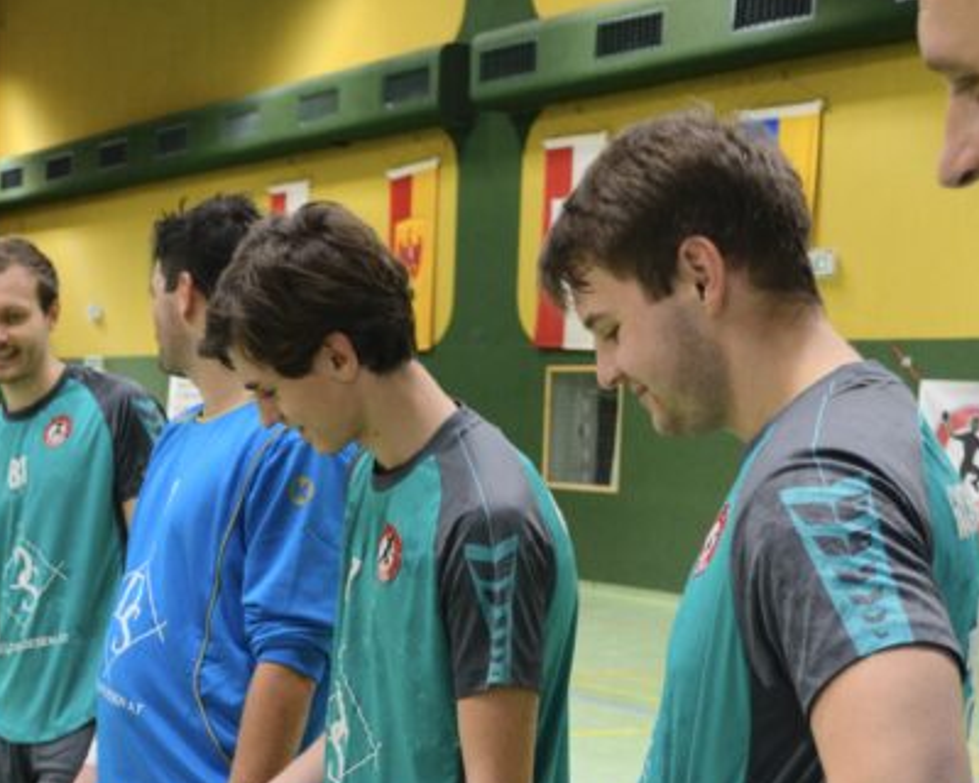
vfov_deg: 20.7
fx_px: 2086
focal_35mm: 72
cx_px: 362
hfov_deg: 26.3
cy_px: 744
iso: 500
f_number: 4
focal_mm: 20
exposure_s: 1/60
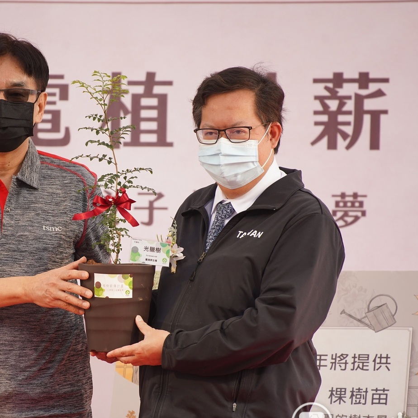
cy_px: 223
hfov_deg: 4.2
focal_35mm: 414
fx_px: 5656
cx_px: 115
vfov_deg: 4.2
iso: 500
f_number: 5.6
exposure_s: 1/320
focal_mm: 300
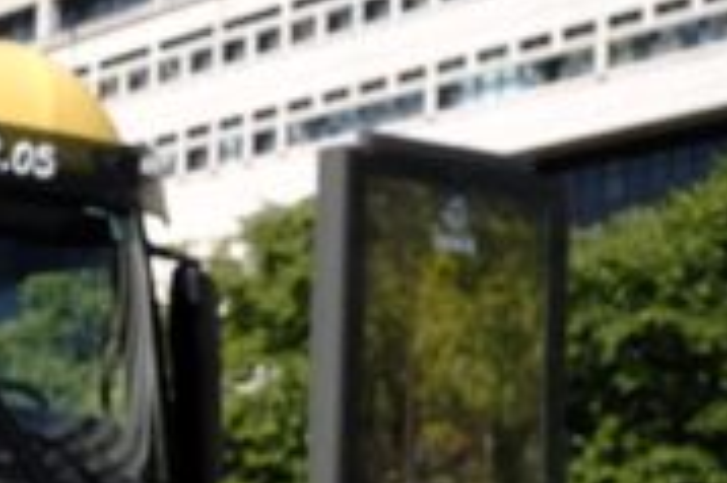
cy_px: 694
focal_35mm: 150
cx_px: -699
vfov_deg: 8.9
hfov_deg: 12.2
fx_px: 3026
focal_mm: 23
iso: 160
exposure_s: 1/550
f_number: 5.6
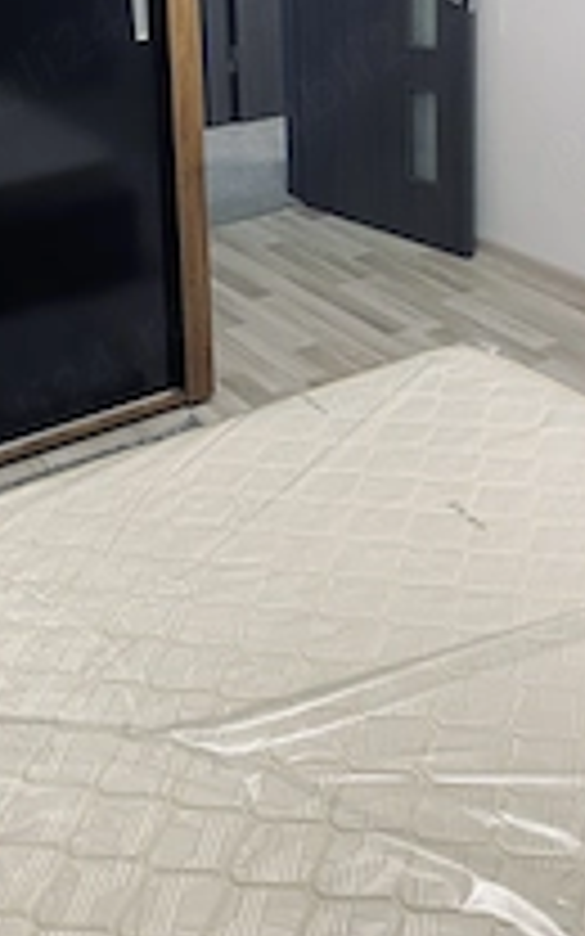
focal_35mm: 53
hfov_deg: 24.3
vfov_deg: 36.3
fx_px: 1352
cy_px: 135
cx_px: 212
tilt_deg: -15.4
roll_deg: +2.3
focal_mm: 4.25
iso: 100
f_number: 1.8
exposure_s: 1/50
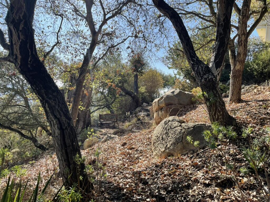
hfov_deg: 67.3
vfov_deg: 53.1
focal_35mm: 26
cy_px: 101
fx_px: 203
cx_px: 135
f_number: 1.6
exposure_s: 1/1742
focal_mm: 4.2
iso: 32
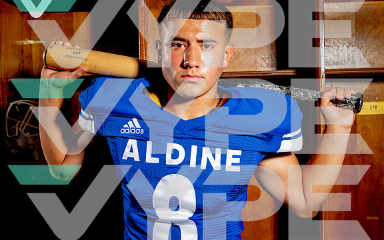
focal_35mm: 56
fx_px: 586
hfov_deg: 36.3
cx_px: 192
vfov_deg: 23.1
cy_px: 117
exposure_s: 1/125
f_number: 8
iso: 100
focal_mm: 51
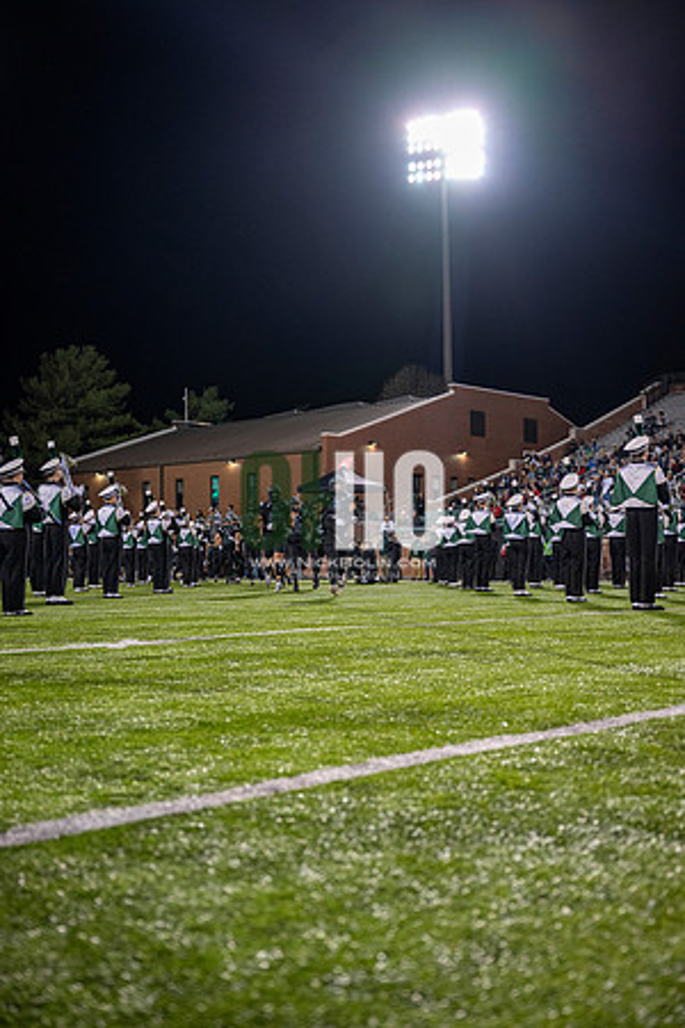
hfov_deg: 31.9
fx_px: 1199
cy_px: 514
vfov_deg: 46.4
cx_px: 342
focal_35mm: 42
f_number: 3.2
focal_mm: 42
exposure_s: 1/500
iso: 1250
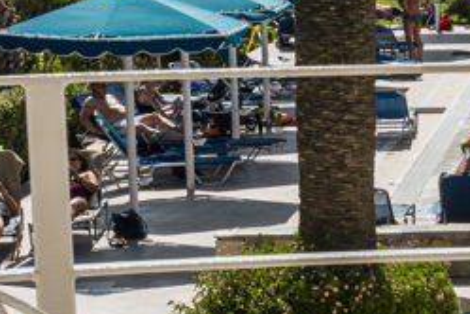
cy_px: 202
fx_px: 2363
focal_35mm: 181
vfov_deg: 7.6
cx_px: 785
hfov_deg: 10.8
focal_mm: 44
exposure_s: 1/80
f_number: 22
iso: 100
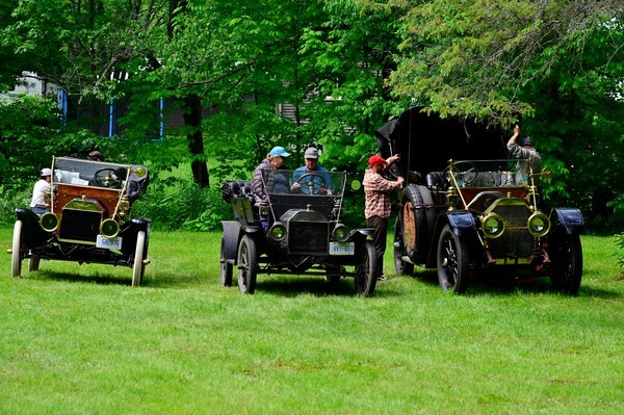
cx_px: 312
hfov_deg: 19.5
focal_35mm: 105
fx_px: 1818
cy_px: 208
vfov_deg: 13.0
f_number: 9
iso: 220
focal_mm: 105
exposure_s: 1/250
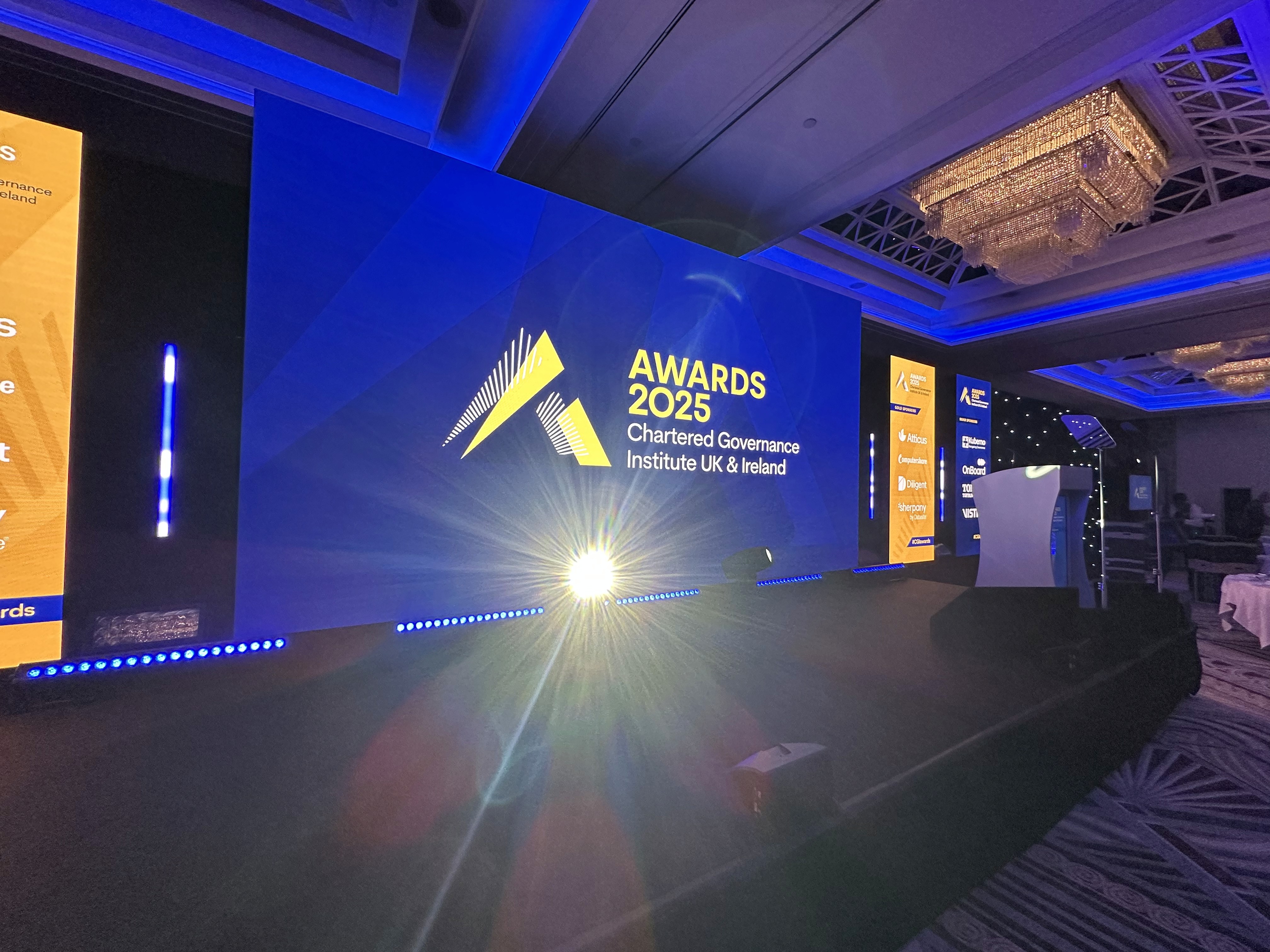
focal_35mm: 14
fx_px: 514
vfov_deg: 85.7
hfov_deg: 102.1
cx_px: 635
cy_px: 476
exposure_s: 1/81
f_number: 2.2
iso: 200
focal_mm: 2.22
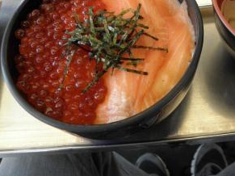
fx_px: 271
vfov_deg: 35.2
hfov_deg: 45.3
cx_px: 175
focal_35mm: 40
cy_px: 46
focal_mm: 4.6
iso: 100
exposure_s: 1/30
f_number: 2.8
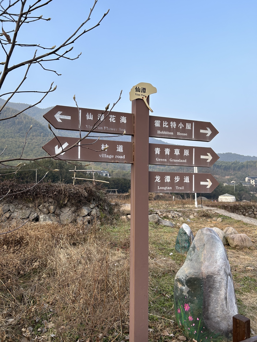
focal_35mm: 26
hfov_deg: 53.1
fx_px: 257
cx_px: 128
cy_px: 171
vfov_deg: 67.3
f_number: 1.5
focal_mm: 5.7
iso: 50
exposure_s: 1/902
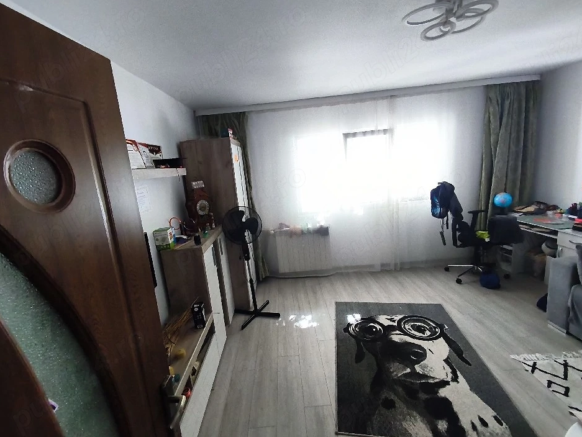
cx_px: 280
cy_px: 223
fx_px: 269
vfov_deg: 78.2
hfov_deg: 94.4
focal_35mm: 16
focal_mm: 1.65
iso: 640
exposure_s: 1/33.4
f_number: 2.2
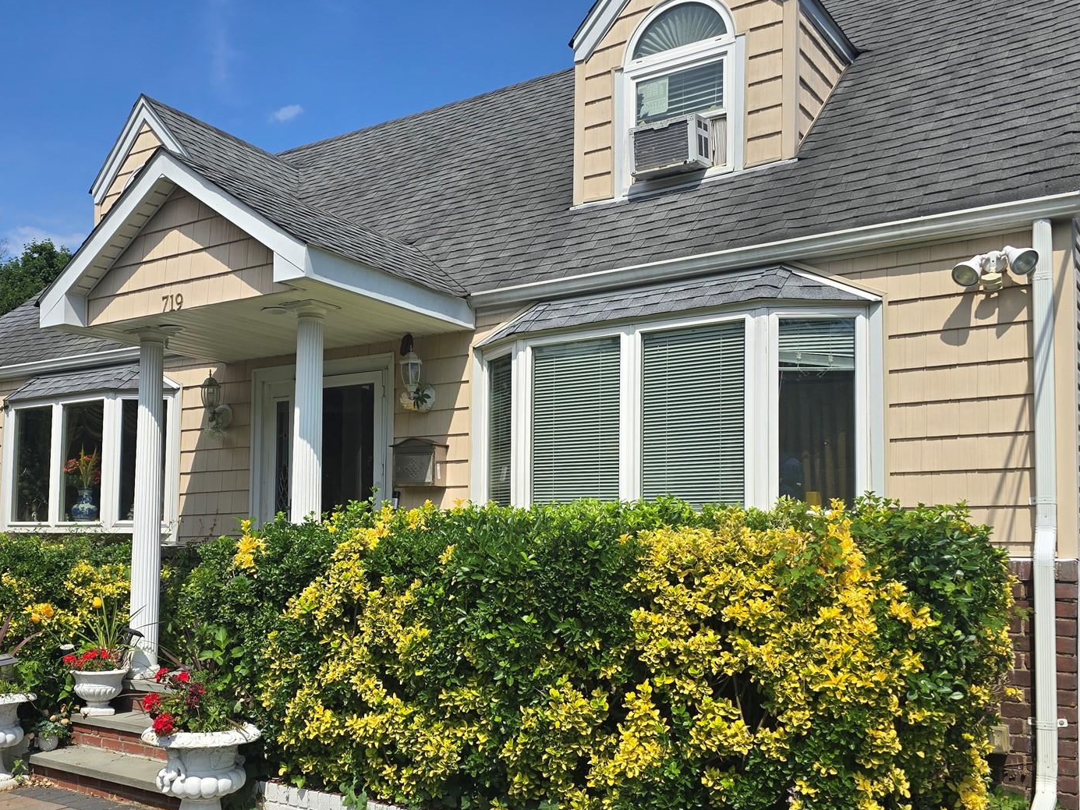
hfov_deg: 53.6
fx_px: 1061
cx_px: 441
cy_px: 490
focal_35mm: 34
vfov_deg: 41.6
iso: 12
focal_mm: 6.3
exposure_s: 1/1099
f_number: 1.7
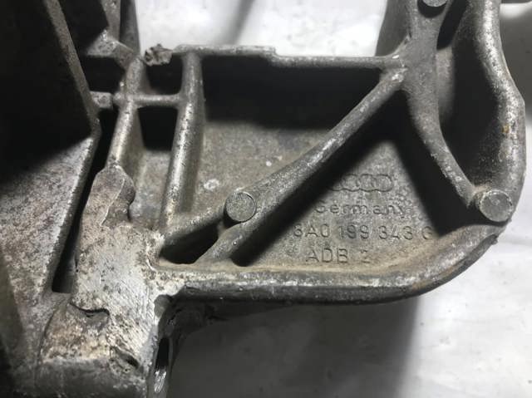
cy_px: 199
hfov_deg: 63.5
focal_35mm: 28
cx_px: 266
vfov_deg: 49.7
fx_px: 430
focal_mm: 3.99
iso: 20
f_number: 1.8
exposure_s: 1/110
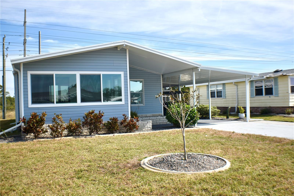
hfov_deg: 45.0
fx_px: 355
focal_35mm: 44
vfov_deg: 30.8
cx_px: 147
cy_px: 98
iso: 100
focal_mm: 29
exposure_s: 1/800
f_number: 4.2
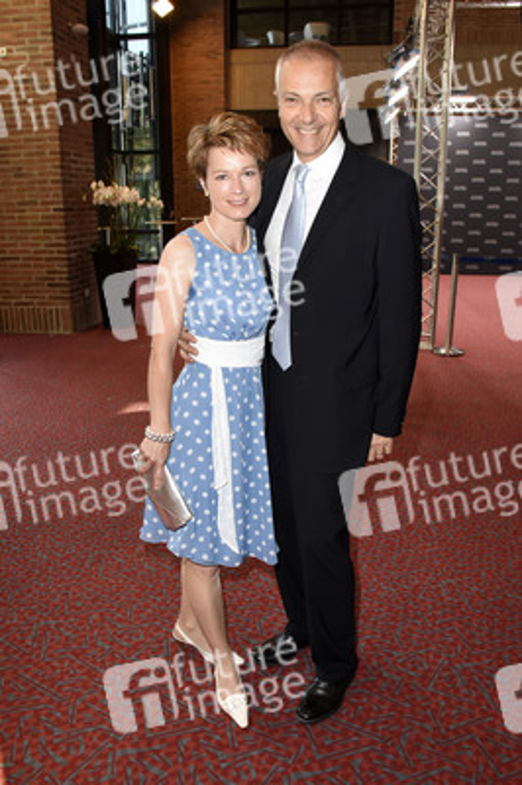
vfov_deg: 67.4
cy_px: 392
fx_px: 588
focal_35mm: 27
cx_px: 261
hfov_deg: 47.9
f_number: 6.3
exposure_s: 1/160
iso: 1000
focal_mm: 18
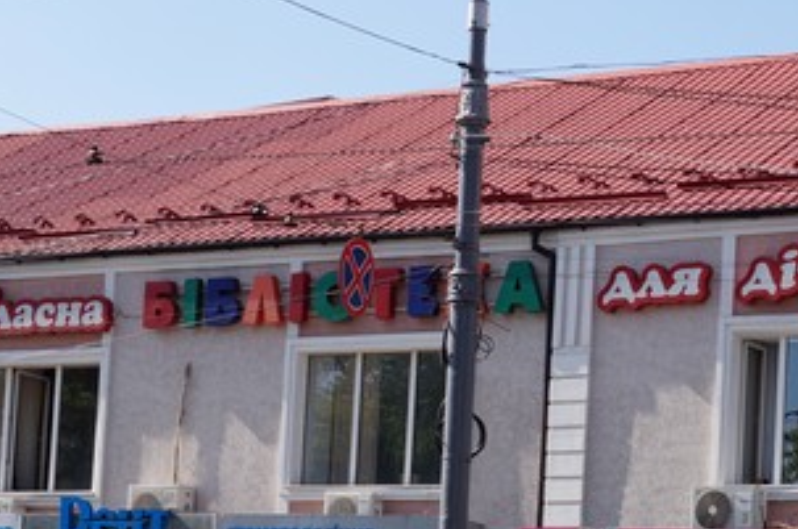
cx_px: 611
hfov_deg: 20.9
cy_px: 596
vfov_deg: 13.7
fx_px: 2147
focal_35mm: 97
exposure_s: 1/160
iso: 100
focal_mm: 28
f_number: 10
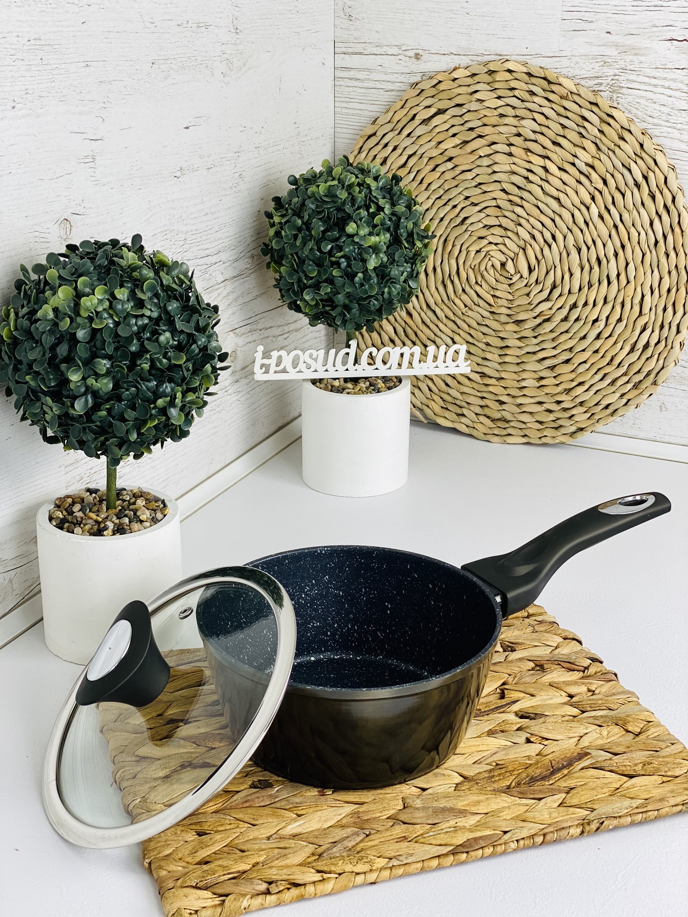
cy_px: 458
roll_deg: -1.0
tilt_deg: -21.0
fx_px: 1378
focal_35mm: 52
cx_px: 344
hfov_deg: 28.0
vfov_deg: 36.8
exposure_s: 1/100
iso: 32
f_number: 2
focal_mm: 6
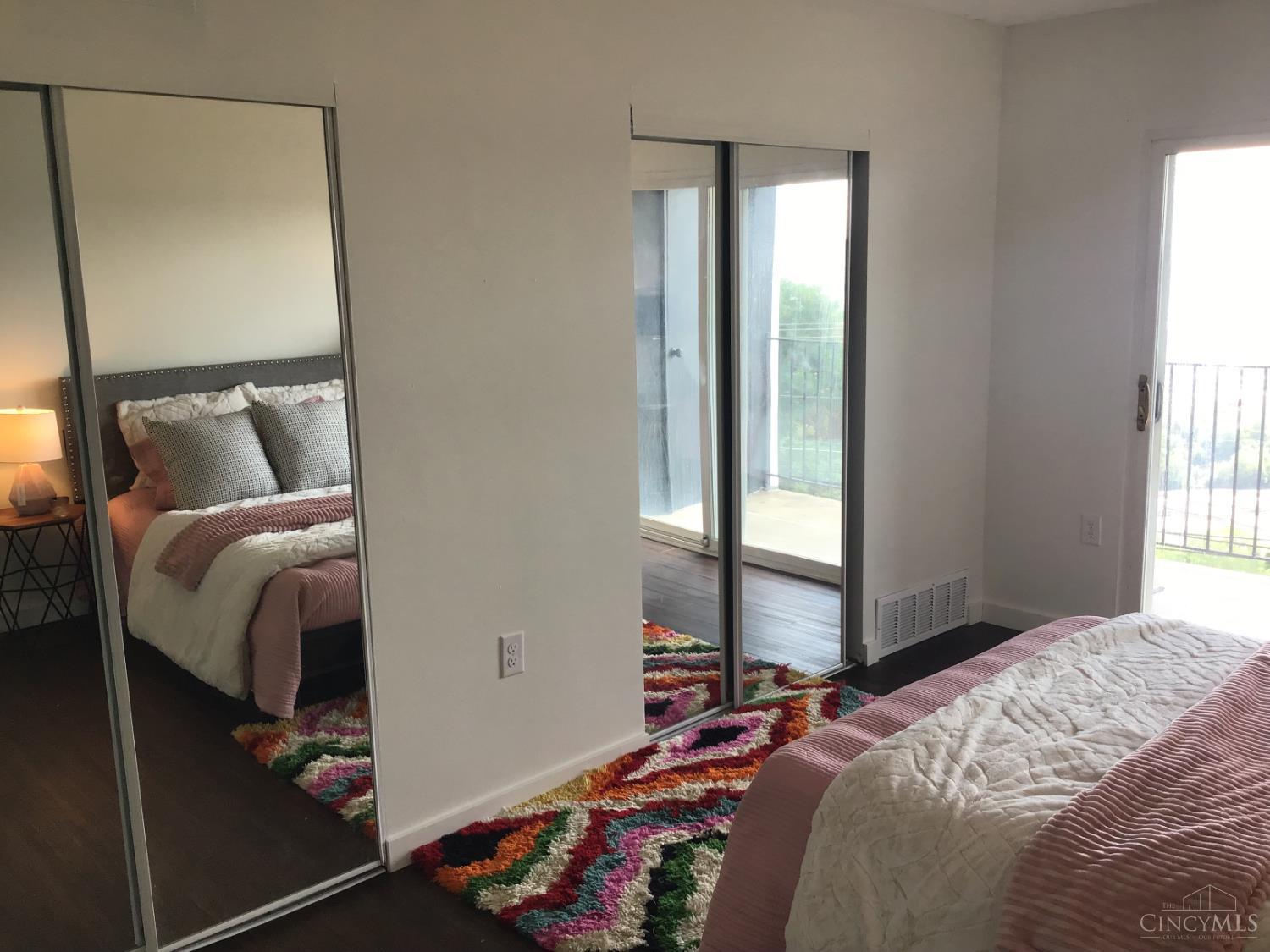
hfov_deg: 58.4
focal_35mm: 31
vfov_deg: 45.4
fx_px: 1137
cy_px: 476
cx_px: 635
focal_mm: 3.3
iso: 32
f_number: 2.4
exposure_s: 1/60
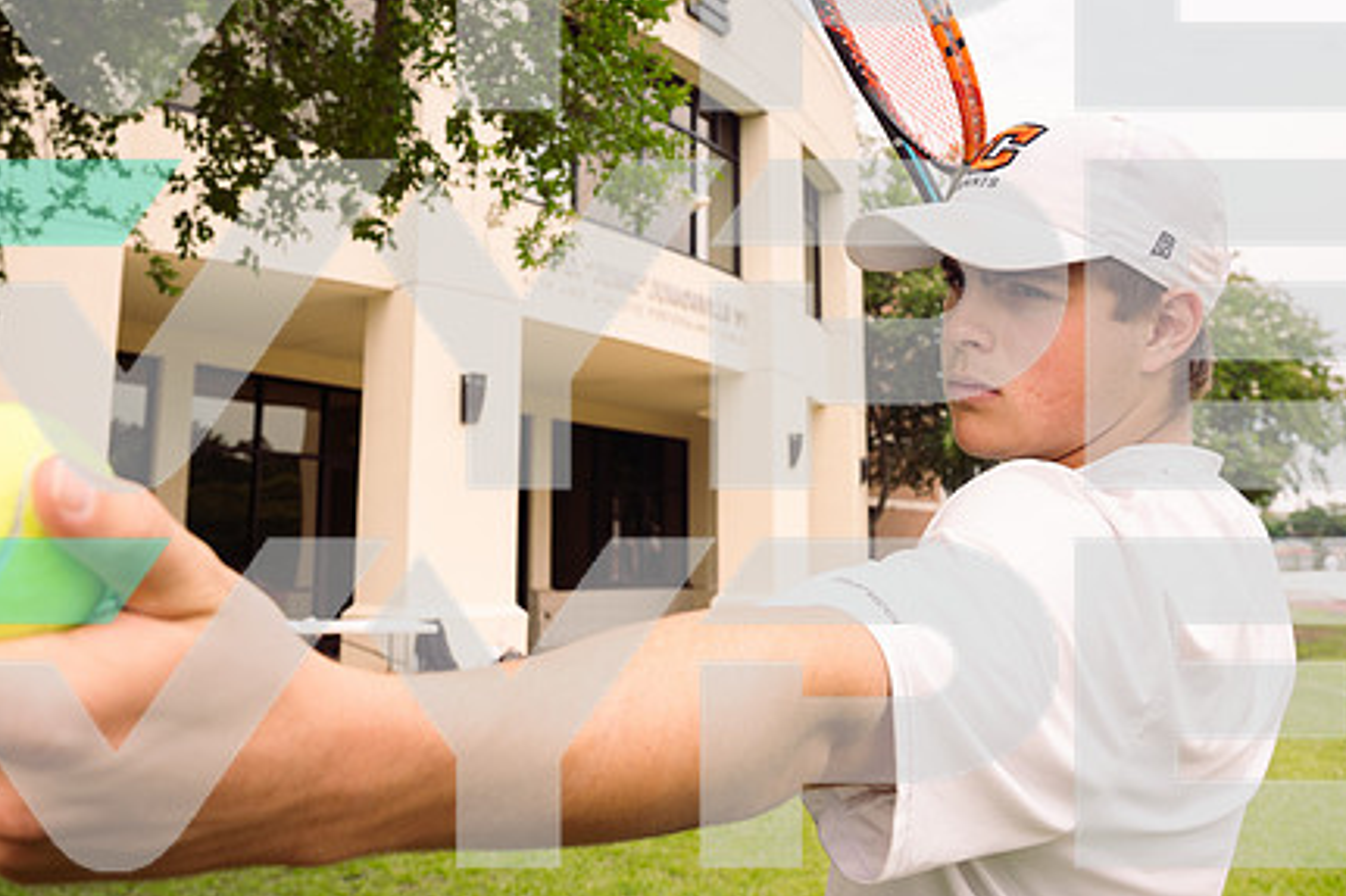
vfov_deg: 37.6
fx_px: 1308
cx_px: 650
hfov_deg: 54.4
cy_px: 326
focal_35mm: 35
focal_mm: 26
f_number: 7.1
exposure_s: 1/200
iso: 100
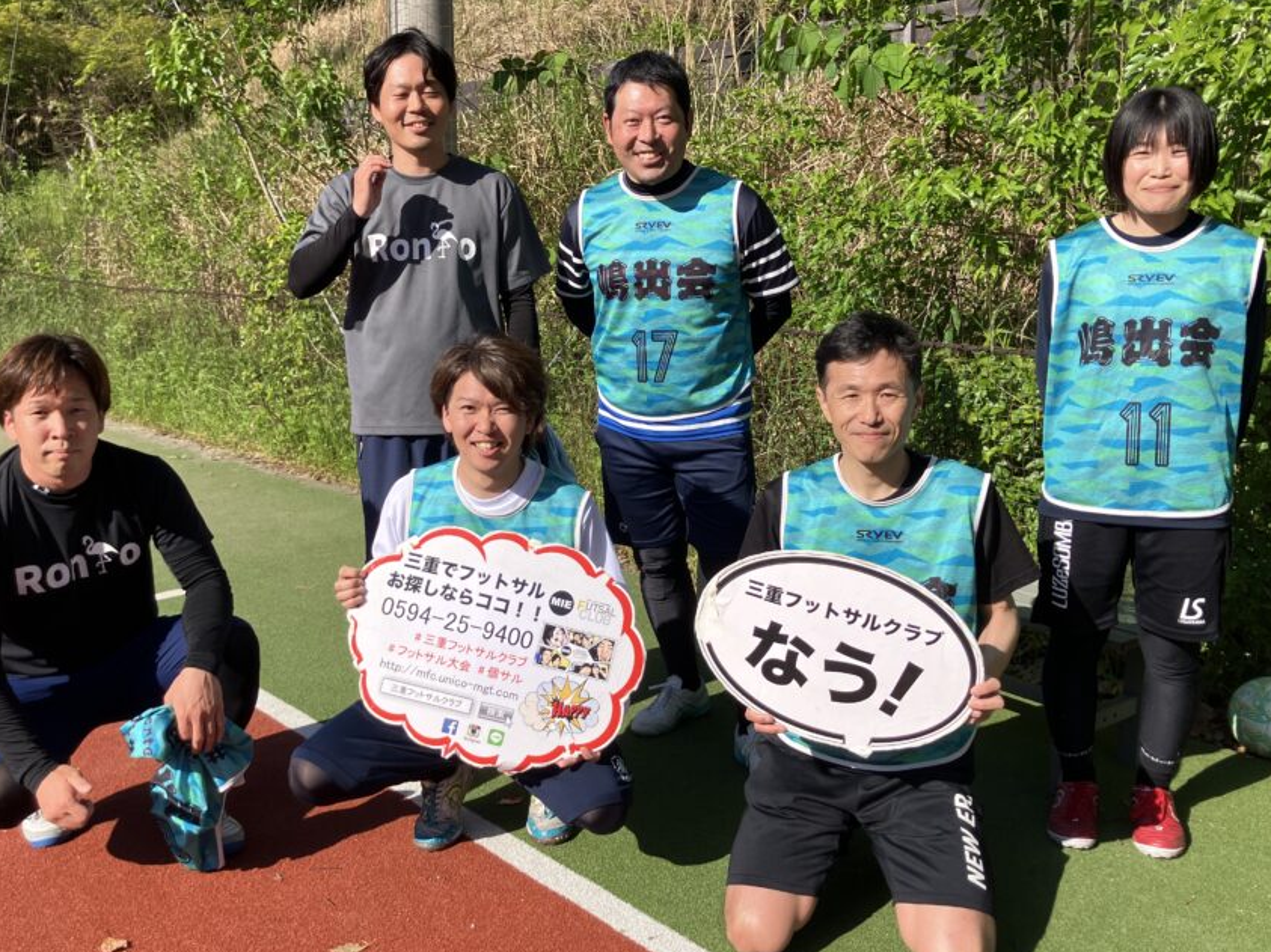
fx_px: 1248
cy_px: 481
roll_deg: -0.6
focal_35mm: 34
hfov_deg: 54.0
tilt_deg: -10.4
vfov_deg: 41.8
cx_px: 623
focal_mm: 3.99
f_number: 1.8
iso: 32
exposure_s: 1/1567
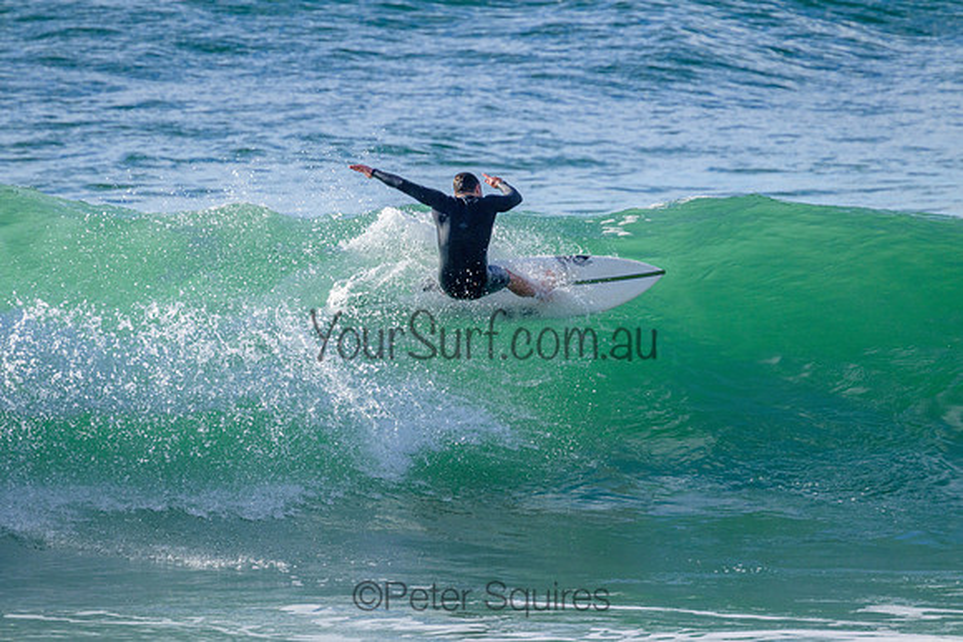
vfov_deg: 1.7
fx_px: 21404
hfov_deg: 2.6
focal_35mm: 800
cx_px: 482
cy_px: 321
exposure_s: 1/2000
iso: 1100
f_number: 11
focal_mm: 800
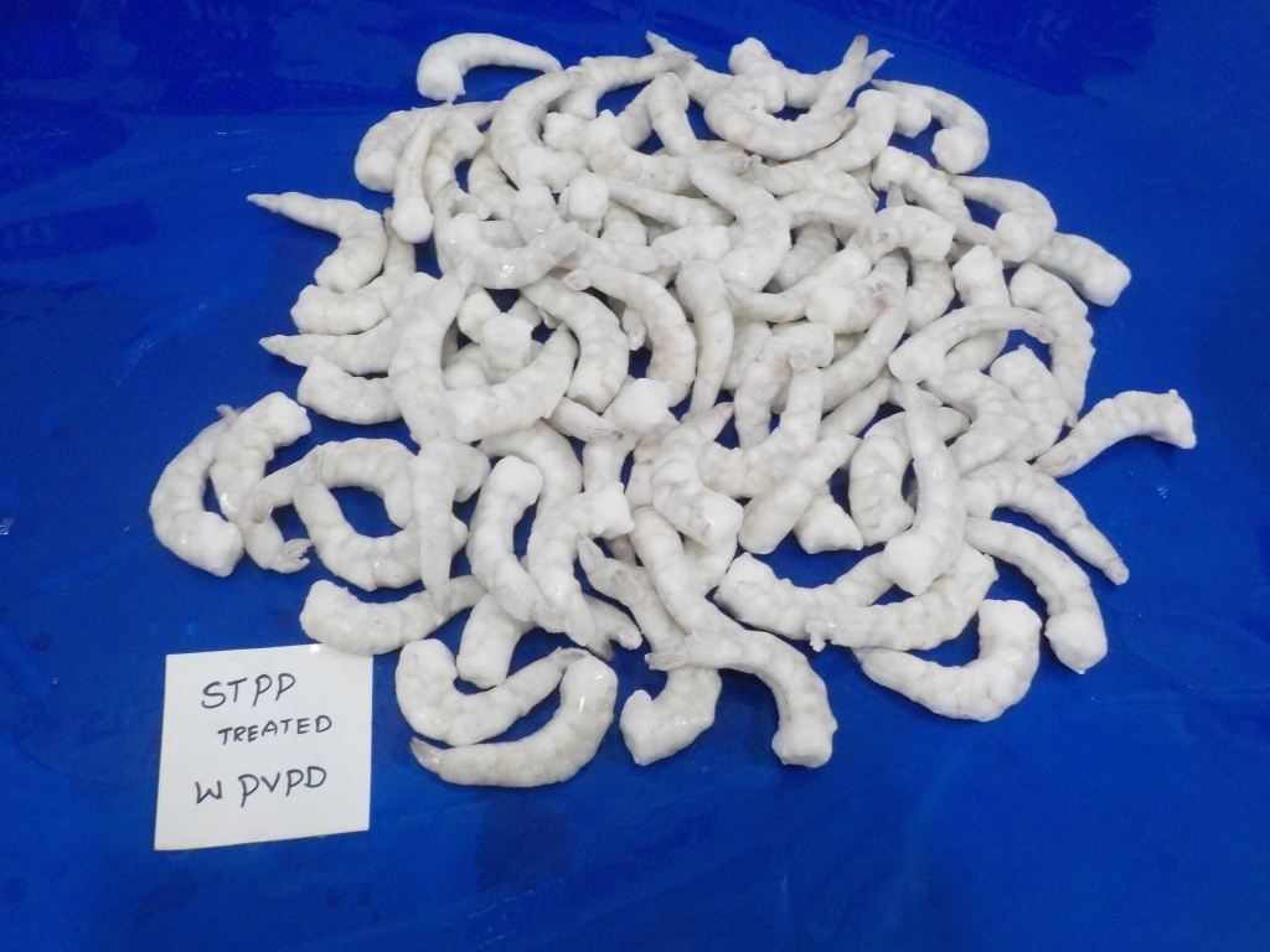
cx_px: 635
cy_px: 476
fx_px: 1101
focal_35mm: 30
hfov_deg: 60.0
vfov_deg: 46.8
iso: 400
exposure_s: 1/15
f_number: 3.3
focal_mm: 4.1
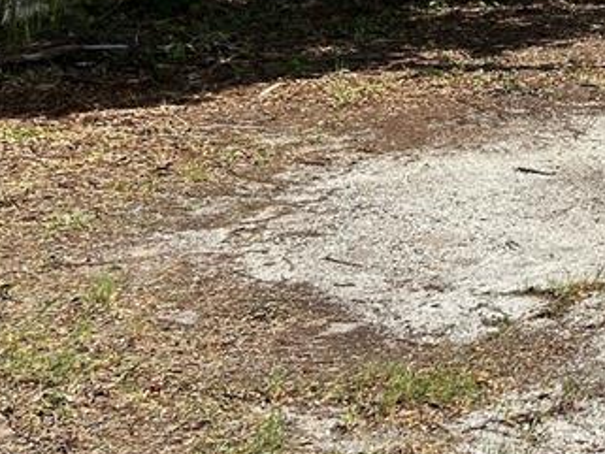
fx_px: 1451
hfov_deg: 20.6
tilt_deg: -4.9
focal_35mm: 83
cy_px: 0
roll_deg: -0.5
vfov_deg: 17.4
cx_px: 865
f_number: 1.5
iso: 50
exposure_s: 1/5319
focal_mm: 5.7
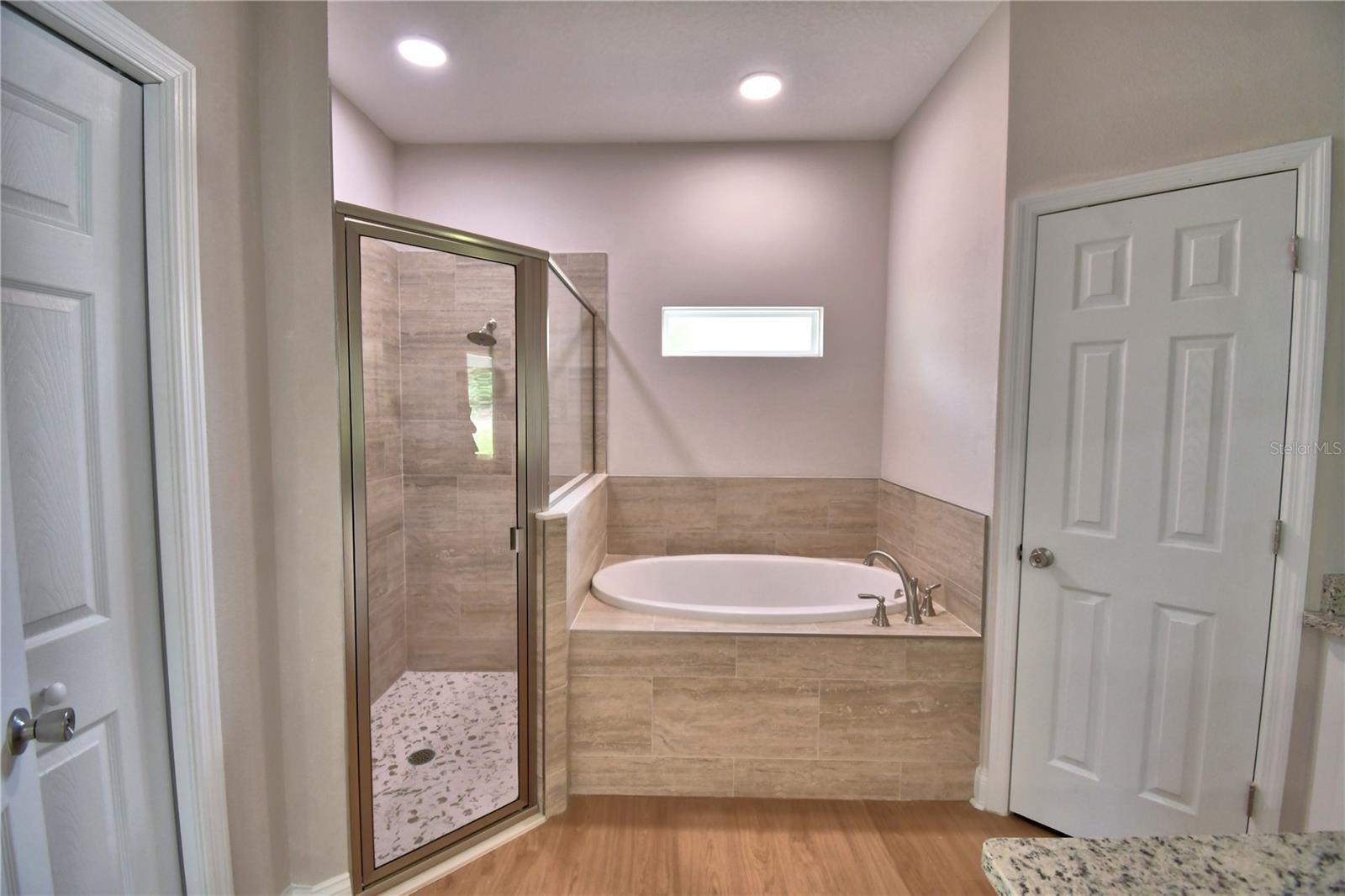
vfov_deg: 77.3
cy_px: 448
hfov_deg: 100.4
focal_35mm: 15
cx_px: 672
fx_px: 560
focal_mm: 10
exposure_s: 1/50
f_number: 4.5
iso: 400
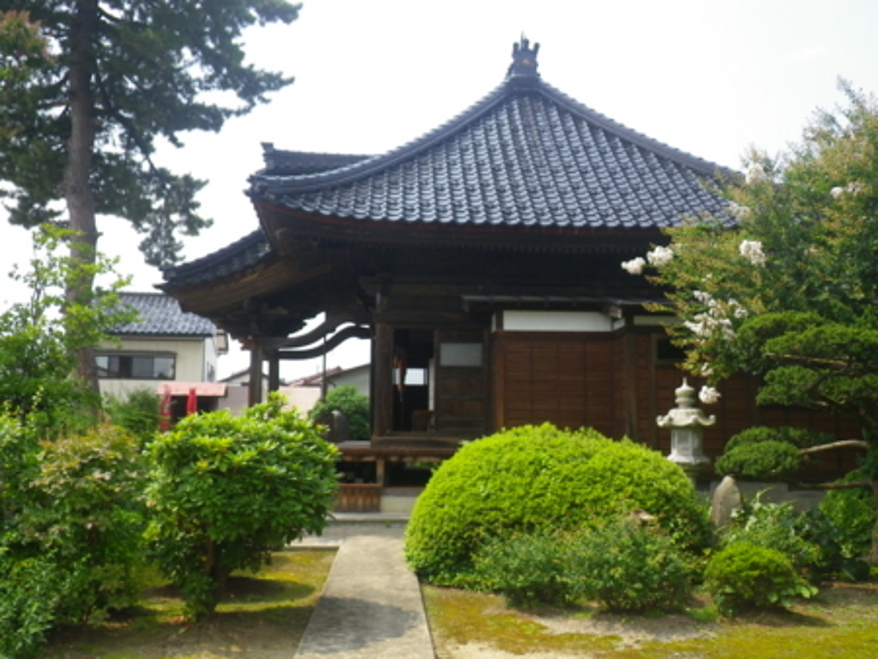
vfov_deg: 41.8
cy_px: 330
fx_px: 863
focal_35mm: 34
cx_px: 439
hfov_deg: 53.9
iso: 80
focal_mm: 6.1
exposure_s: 1/250
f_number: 4.6
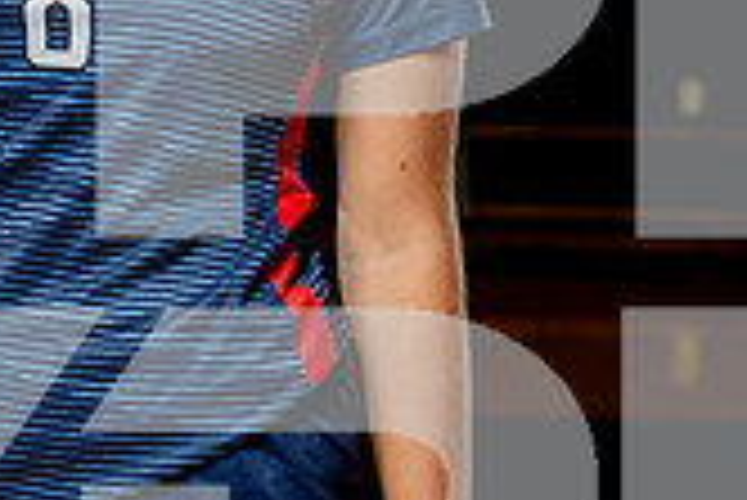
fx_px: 4756
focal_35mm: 229
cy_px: 2
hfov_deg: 8.9
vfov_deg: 6.0
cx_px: 9
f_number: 4
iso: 100
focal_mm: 62
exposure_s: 1/250
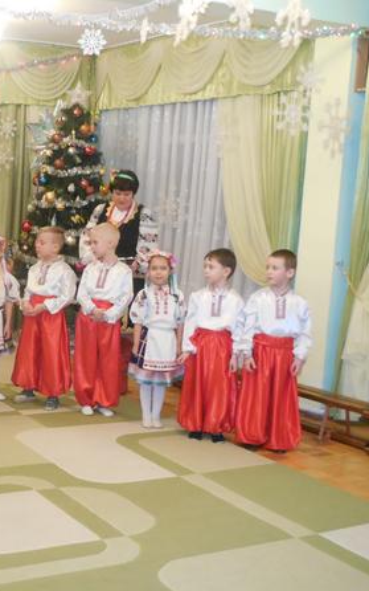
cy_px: 297
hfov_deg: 21.8
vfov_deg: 35.7
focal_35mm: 57
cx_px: -15
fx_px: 917
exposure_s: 1/20
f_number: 3.6
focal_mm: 7.1
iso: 800
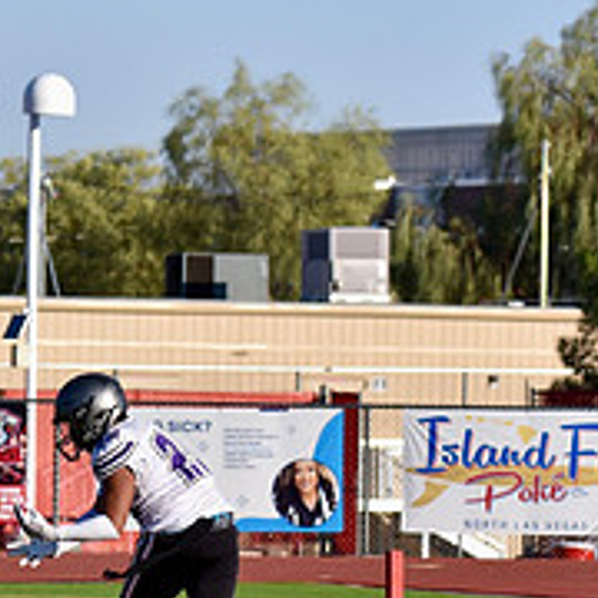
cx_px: 140
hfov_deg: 4.0
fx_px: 8580
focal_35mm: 439
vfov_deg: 4.0
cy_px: 553
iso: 560
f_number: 5.6
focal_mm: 160
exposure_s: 1/4000
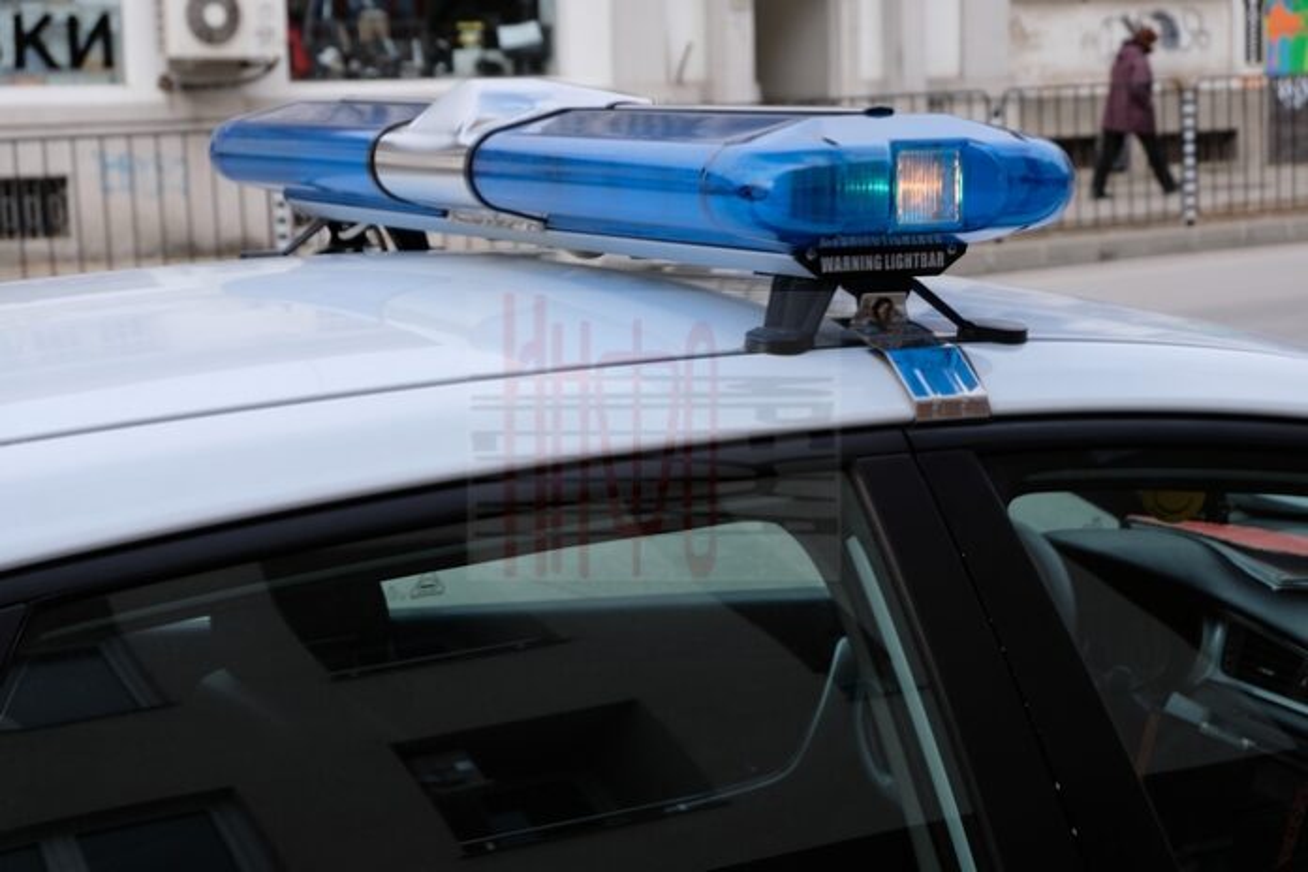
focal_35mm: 75
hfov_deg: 27.0
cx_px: 654
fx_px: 2725
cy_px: 436
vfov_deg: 18.2
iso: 400
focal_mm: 50
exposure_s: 1/350
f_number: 7.1
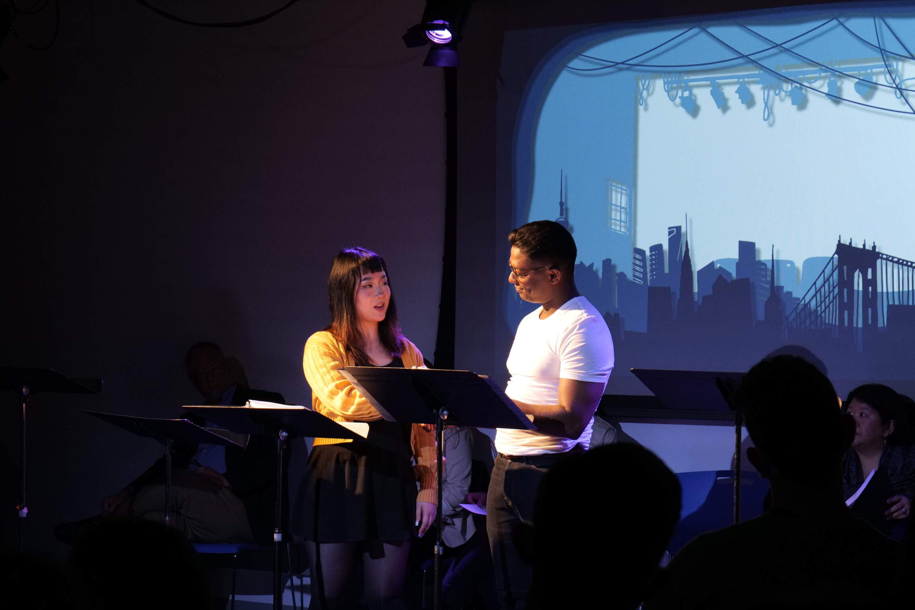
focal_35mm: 79
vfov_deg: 17.3
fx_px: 2008
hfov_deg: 25.7
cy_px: 327
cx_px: 455
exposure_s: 1/60
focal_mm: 60
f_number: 5.6
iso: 2000
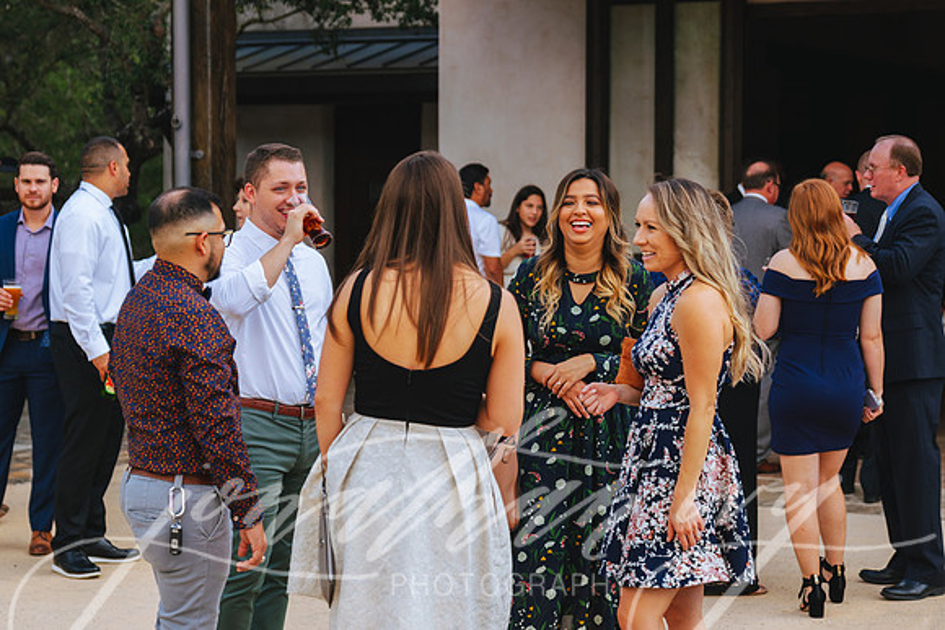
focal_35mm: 84
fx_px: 2205
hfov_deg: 24.2
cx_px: 472
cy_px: 315
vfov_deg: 16.3
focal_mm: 56
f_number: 2.8
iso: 200
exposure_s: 1/400
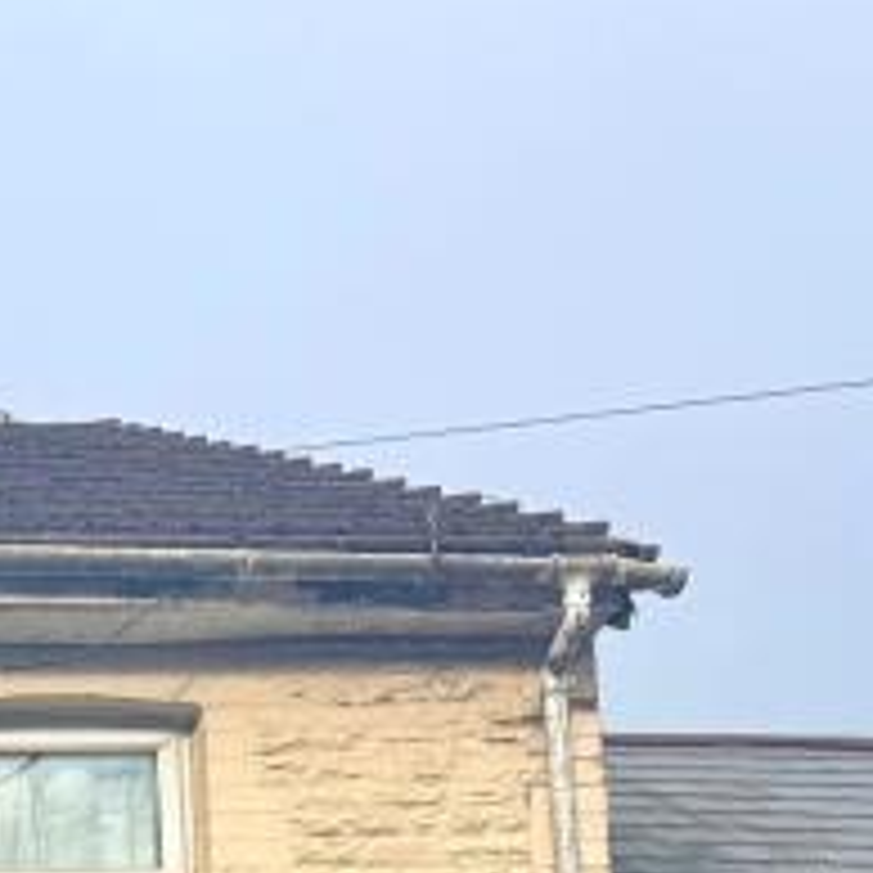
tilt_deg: +8.8
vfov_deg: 13.7
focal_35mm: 112
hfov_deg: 14.3
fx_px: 3196
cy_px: 1638
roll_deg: +1.8
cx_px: -526
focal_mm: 6.76
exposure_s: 1/2801
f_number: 1.78
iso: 80
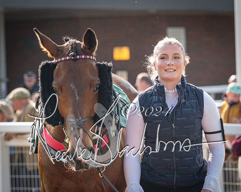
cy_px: 80
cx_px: 141
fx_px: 1888
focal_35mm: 265
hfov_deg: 7.3
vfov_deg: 5.8
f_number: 4
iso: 800
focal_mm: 135
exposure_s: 1/1400
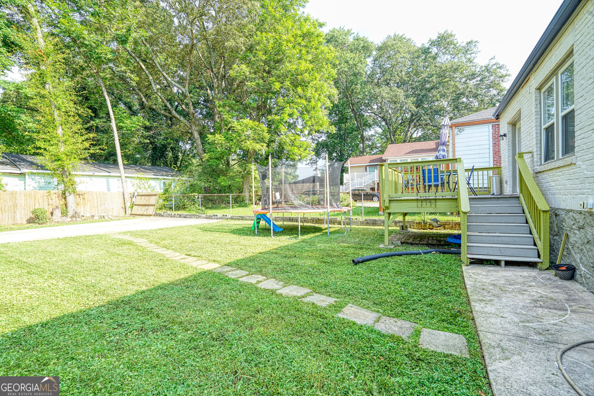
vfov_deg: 73.7
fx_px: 264
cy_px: 198
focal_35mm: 16
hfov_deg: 96.7
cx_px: 297
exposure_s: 1/20
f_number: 11
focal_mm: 16
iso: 100
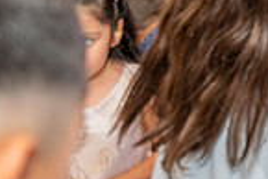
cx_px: 518
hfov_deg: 15.9
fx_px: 775
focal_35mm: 104
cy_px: -121
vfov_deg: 12.3
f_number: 3.2
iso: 800
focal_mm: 26
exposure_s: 1/160
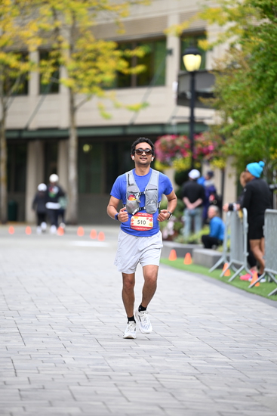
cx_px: 138
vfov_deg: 10.3
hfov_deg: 6.9
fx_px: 2307
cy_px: 208
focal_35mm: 200
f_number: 2.8
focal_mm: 200
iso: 640
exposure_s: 1/1600
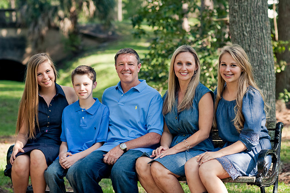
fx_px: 684
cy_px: 96
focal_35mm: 85
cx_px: 145
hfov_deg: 23.9
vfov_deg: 16.1
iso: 200
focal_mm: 85
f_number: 3.5
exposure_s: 1/320
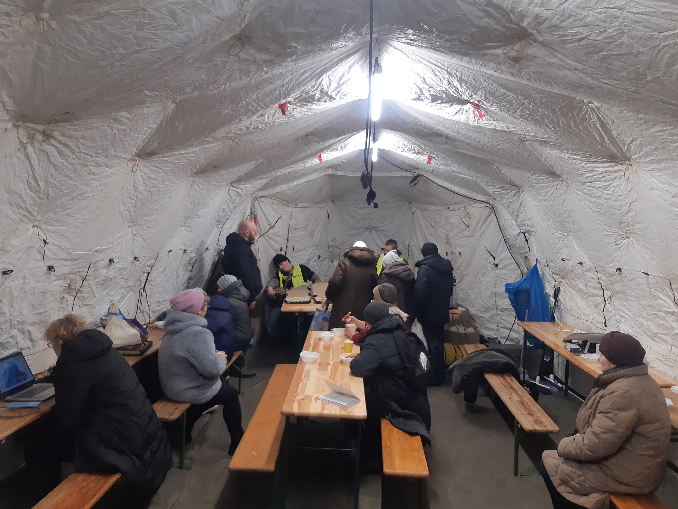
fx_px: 509
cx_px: 339
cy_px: 254
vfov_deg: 53.1
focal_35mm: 26
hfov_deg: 67.3
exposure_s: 1/50
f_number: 1.7
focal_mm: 3.93
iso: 100
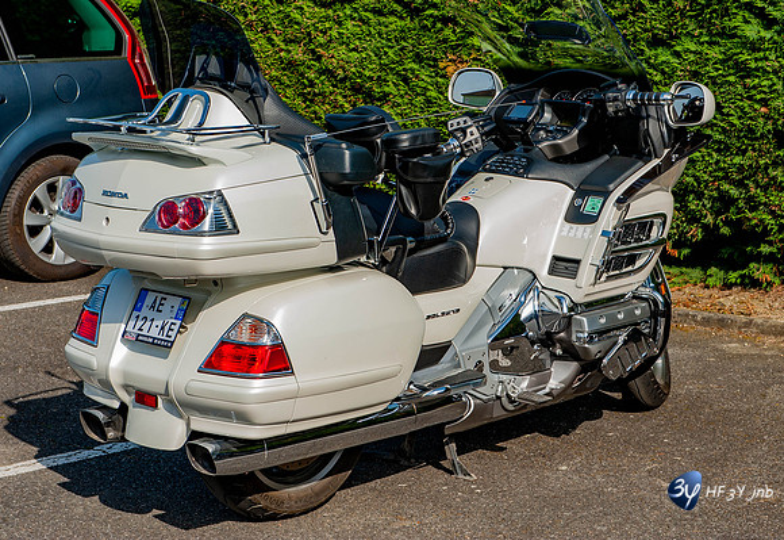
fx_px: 1858
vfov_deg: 16.5
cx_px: 454
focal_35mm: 84
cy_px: 221
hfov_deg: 23.8
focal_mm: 70
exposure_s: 1/400
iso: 400
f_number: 10
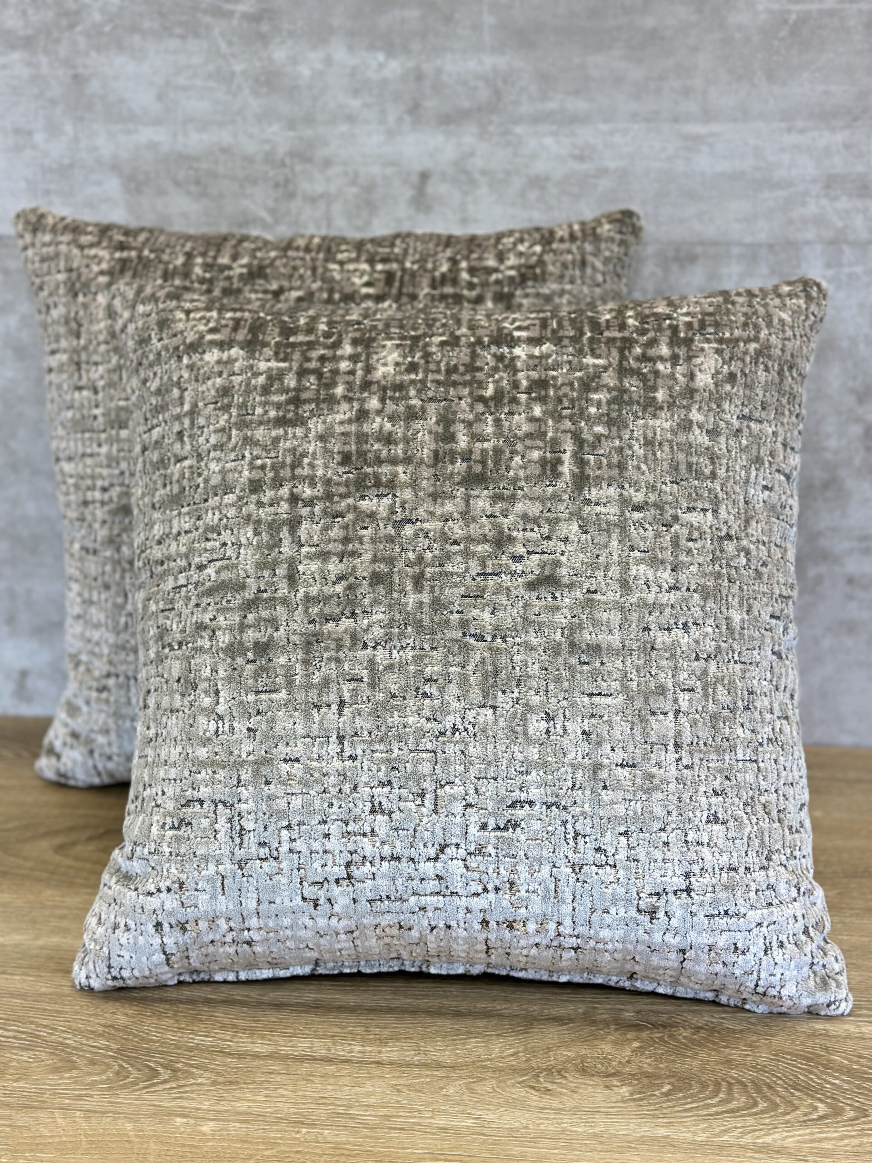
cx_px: 436
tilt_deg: -17.7
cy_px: 582
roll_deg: +0.4
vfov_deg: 39.7
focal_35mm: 48
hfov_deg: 30.3
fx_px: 1612
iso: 80
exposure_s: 1/177
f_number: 1.78
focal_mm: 6.86
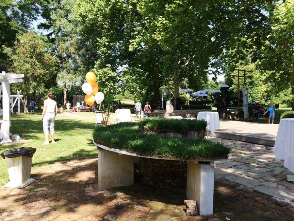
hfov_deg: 61.7
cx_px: 147
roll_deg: +0.8
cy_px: 110
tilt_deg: -1.4
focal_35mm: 29
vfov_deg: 48.2
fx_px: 246
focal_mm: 4.15
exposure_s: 1/595
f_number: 2.2
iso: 32
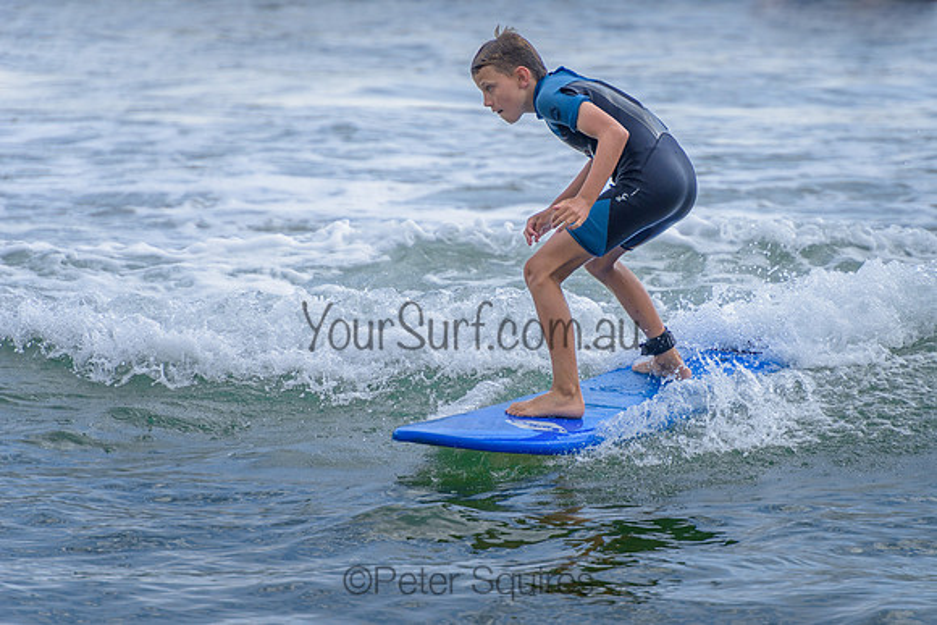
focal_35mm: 490
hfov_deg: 4.2
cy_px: 306
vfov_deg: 2.8
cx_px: 574
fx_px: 12764
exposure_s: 1/1600
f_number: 5.6
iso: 180
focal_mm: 400
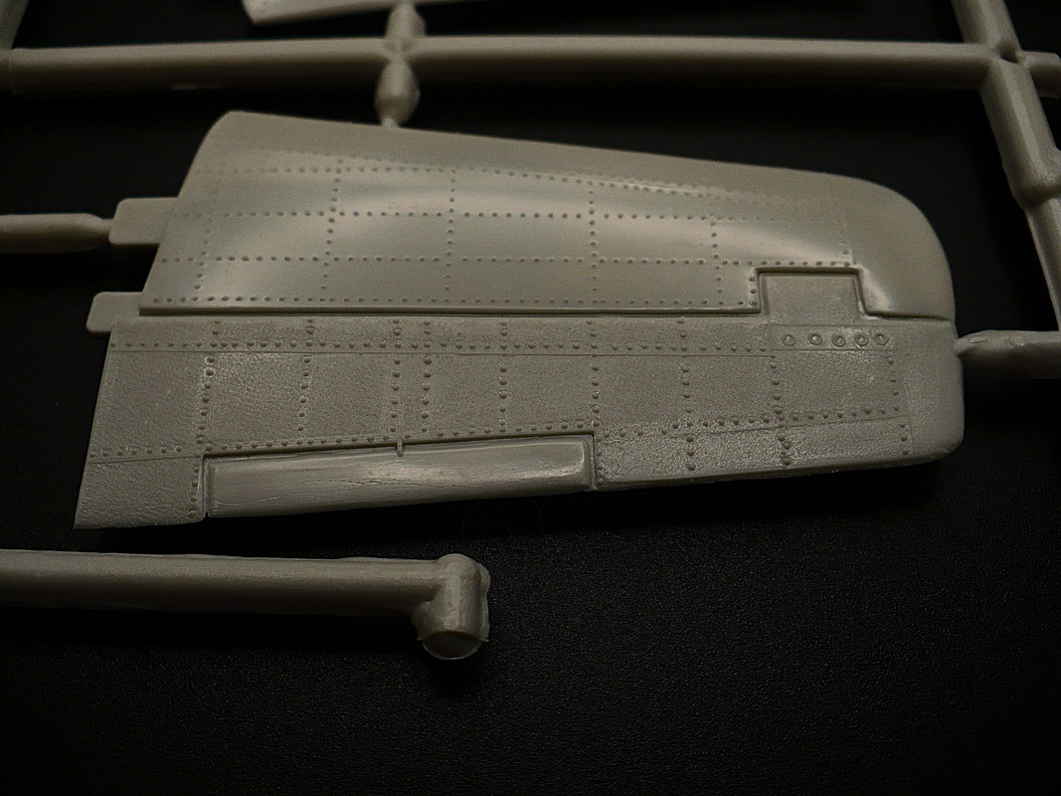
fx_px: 1134
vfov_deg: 38.7
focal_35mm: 37
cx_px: 530
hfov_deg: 50.1
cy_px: 398
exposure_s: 1/200
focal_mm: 6.1
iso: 100
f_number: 2.8
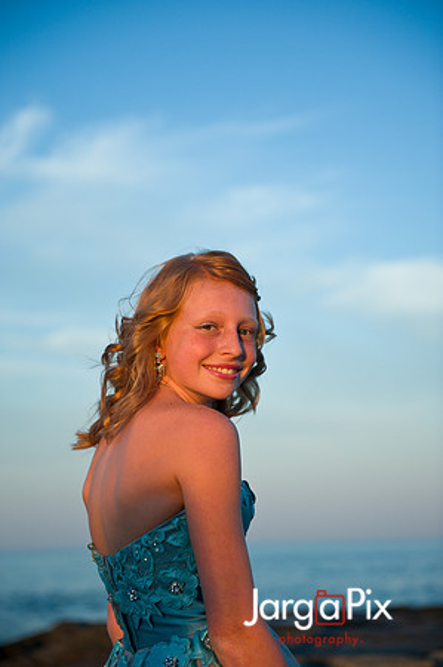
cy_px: 334
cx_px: 222
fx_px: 1295
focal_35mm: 70
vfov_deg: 28.9
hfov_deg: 19.4
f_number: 3.2
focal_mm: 70
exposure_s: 1/800
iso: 200
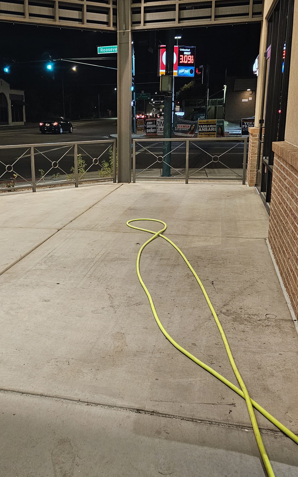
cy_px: 217
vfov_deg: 55.2
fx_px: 455
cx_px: 89
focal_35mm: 35
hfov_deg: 35.7
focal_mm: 6.3
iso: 800
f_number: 1.7
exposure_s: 1/120
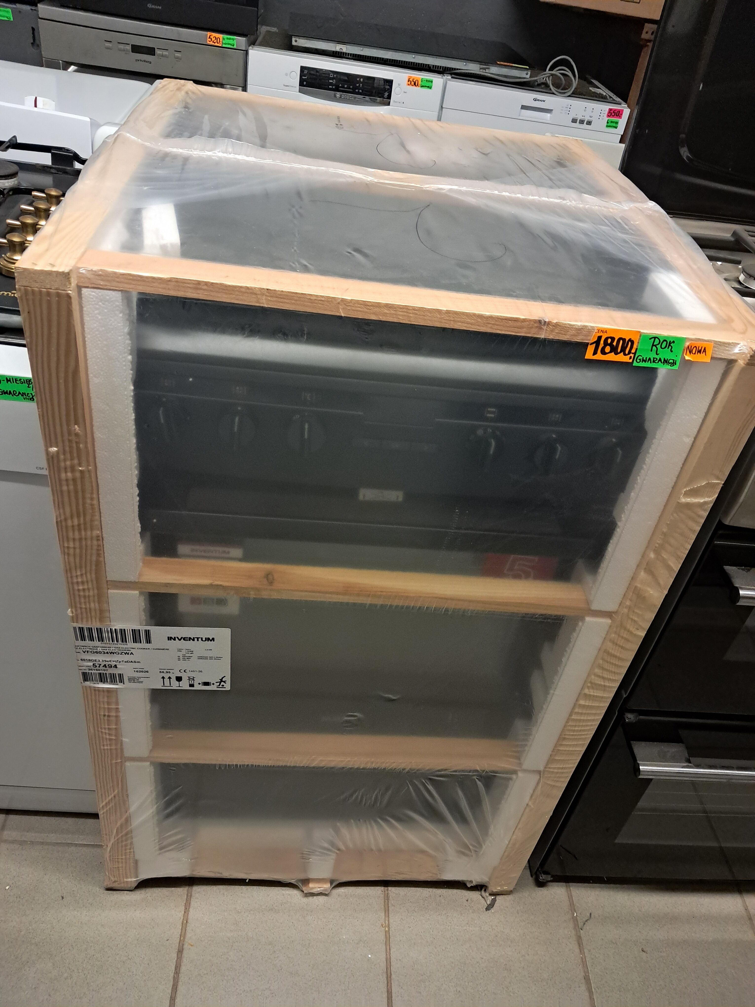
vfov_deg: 65.3
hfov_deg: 51.4
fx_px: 785
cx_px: 378
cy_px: 504
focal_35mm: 27
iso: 500
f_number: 1.8
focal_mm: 4
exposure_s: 1/50
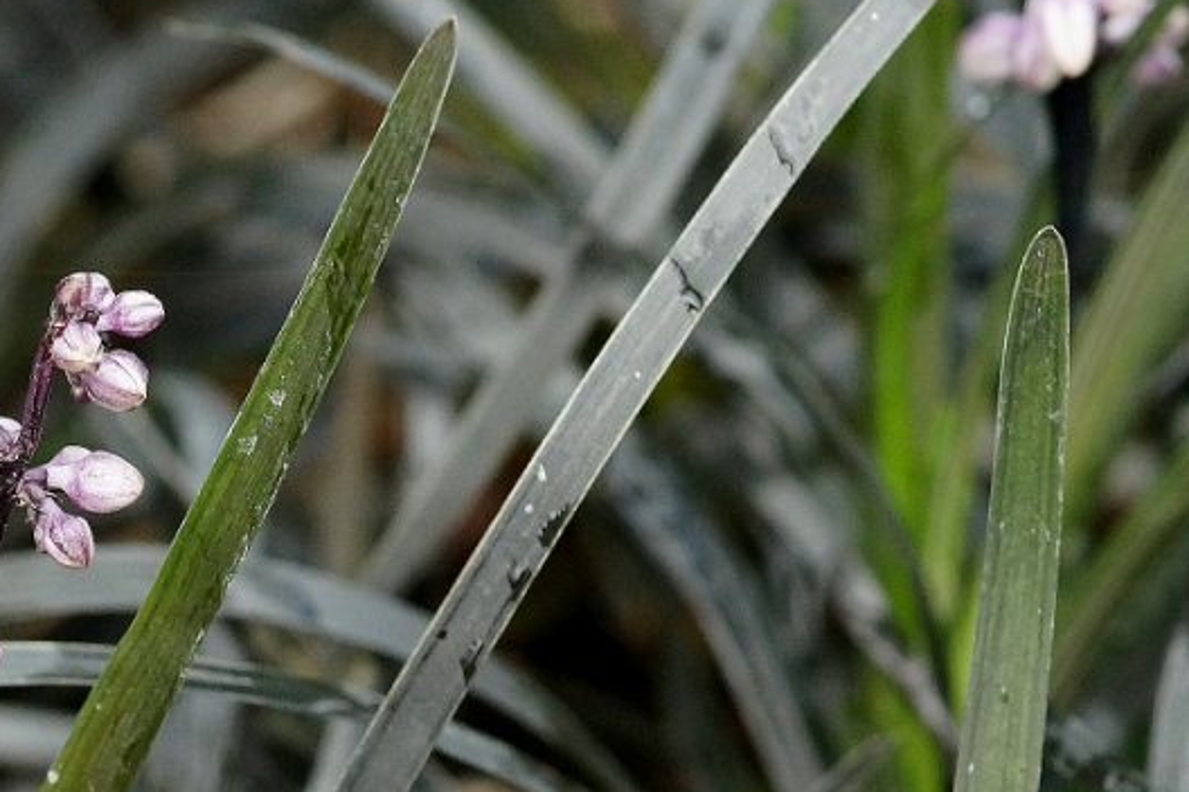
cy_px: 691
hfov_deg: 6.0
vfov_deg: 4.0
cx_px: 83
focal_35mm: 341
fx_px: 11262
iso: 1250
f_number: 6.3
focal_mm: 100
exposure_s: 1/160
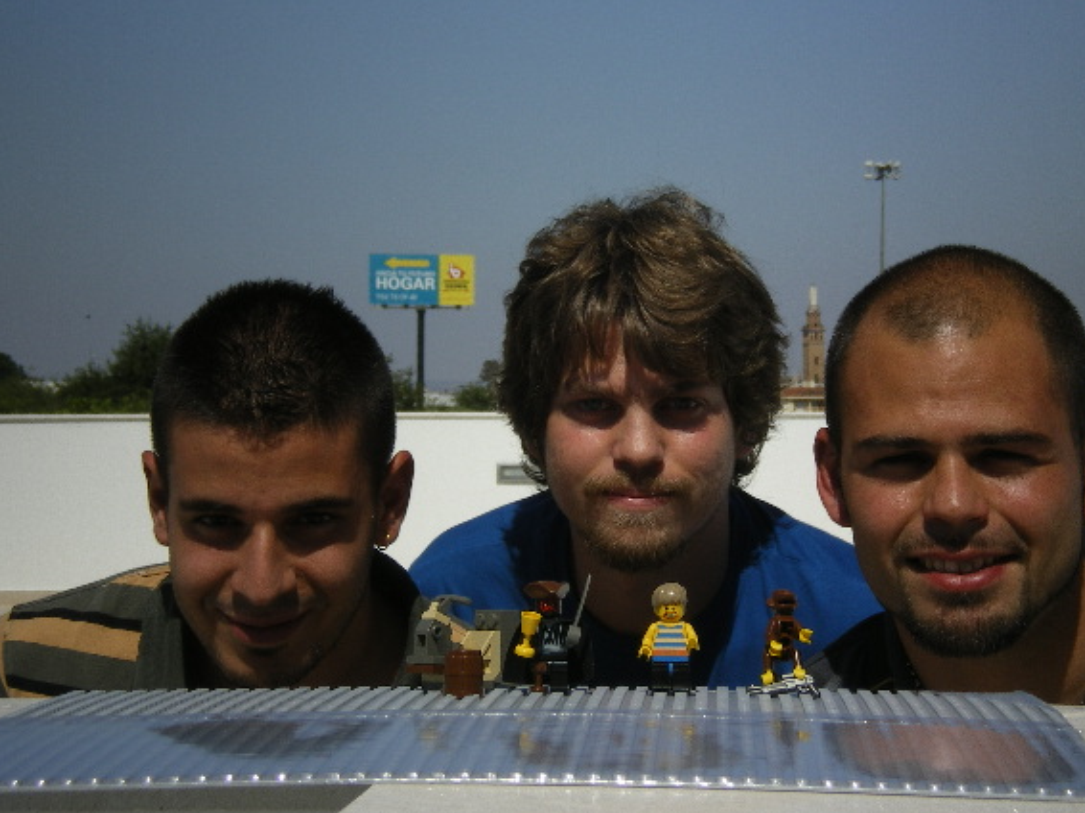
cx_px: 583
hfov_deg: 15.3
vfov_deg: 11.5
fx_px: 4042
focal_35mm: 129
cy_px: 382
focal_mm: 18.9
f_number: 8.5
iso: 64
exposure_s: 1/320
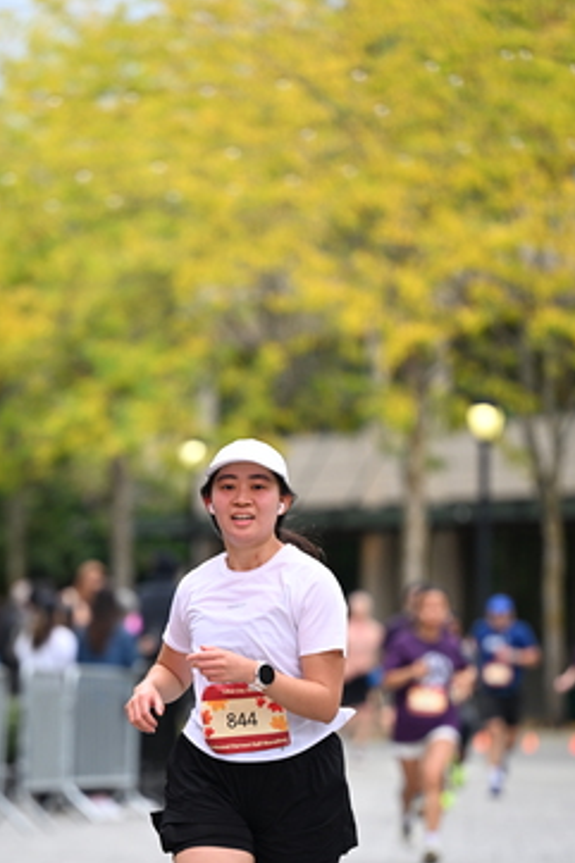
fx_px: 6019
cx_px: 218
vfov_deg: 8.2
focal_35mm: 251
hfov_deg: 5.5
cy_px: 572
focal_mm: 165
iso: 640
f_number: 2.8
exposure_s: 1/2000
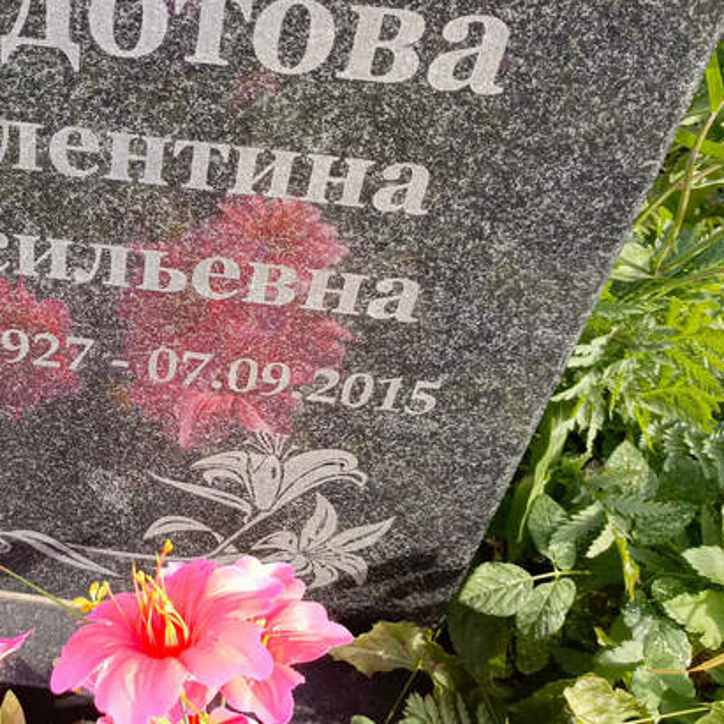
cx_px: 100
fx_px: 1018
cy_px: 284
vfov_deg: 39.0
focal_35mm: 43
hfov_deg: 37.1
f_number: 1.69
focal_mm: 4.76
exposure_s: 1/258
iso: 110
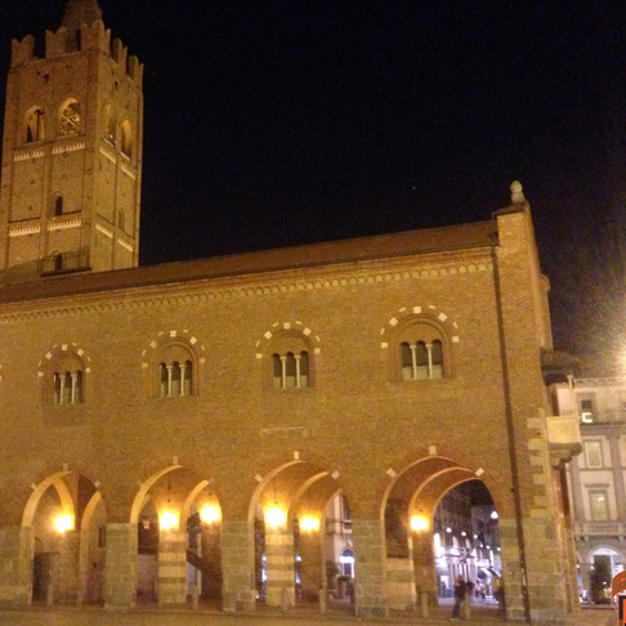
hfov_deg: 34.9
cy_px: 295
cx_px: 197
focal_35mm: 48
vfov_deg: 35.3
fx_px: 982
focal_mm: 4.13
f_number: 2.4
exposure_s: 1/17
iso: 800
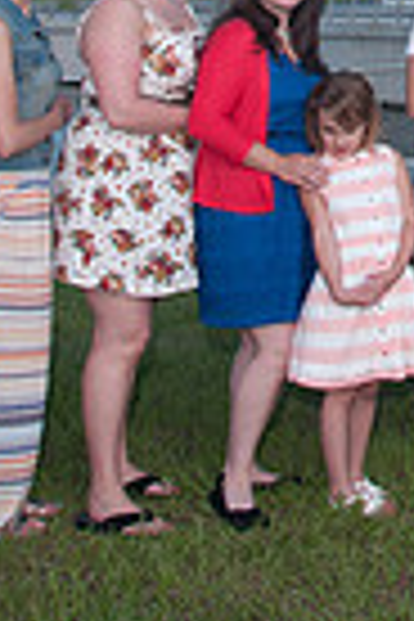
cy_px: -279
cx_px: 538
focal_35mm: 88
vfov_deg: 20.2
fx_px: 1518
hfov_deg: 14.8
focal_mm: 18
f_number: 9
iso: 100
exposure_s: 1/250
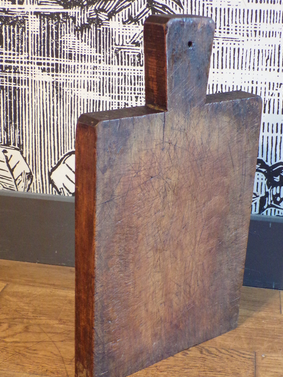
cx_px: 158
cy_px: 202
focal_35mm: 56
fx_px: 610
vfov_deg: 34.3
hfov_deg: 26.1
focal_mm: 7.6
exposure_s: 1/17
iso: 491
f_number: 3.4
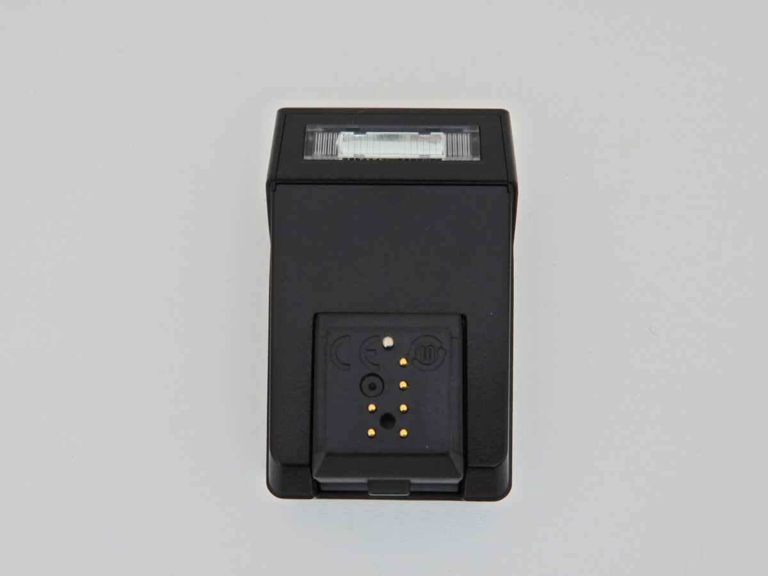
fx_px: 1109
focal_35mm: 50
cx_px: 384
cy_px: 288
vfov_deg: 29.1
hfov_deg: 38.2
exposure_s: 1/30
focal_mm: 8.9
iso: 200
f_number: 4
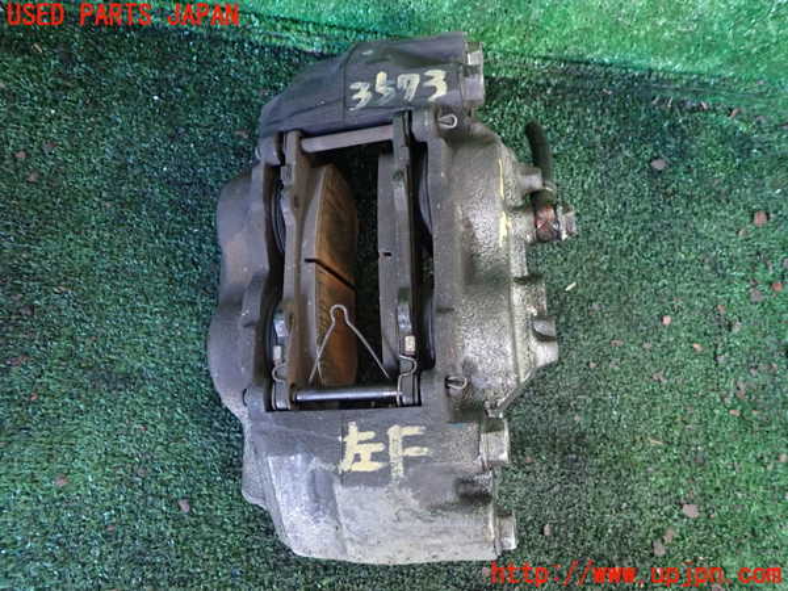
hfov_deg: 69.4
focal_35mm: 25
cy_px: 296
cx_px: 394
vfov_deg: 54.9
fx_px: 569
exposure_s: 1/25
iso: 800
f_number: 2
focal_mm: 4.5
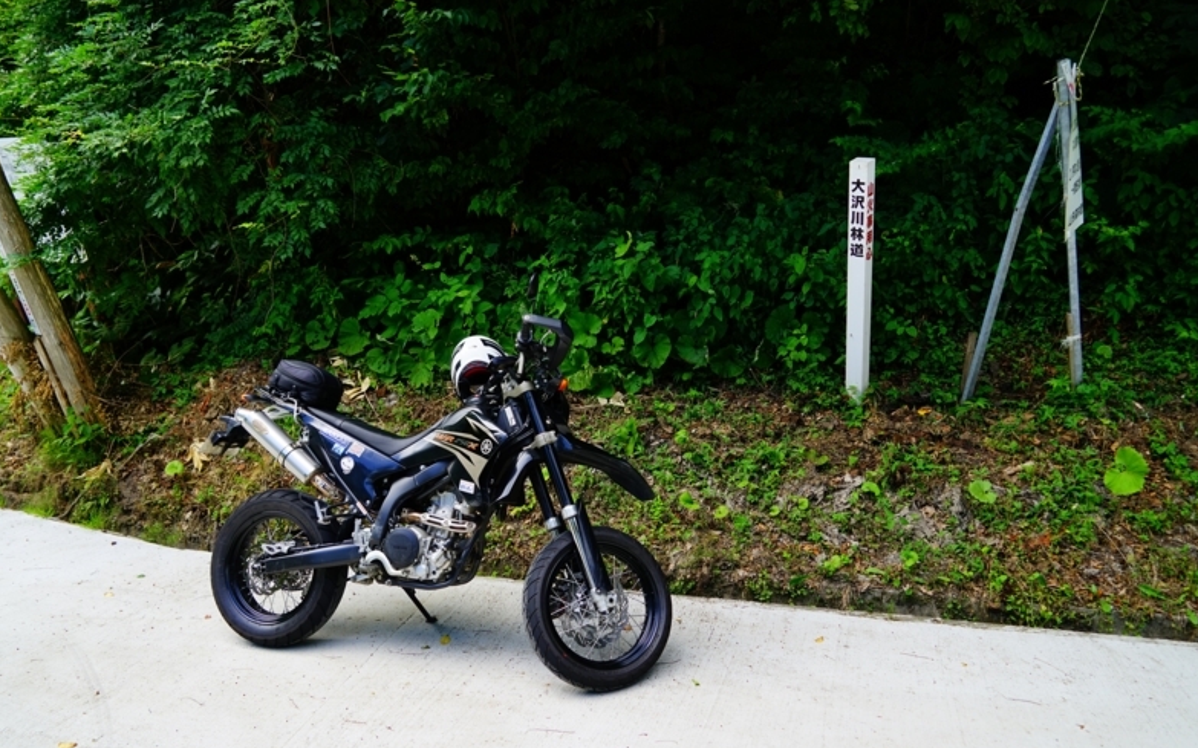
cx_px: 606
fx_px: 816
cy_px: 353
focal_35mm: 25
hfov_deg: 72.6
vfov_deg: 49.2
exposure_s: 1/80
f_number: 5.6
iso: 100
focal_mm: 24
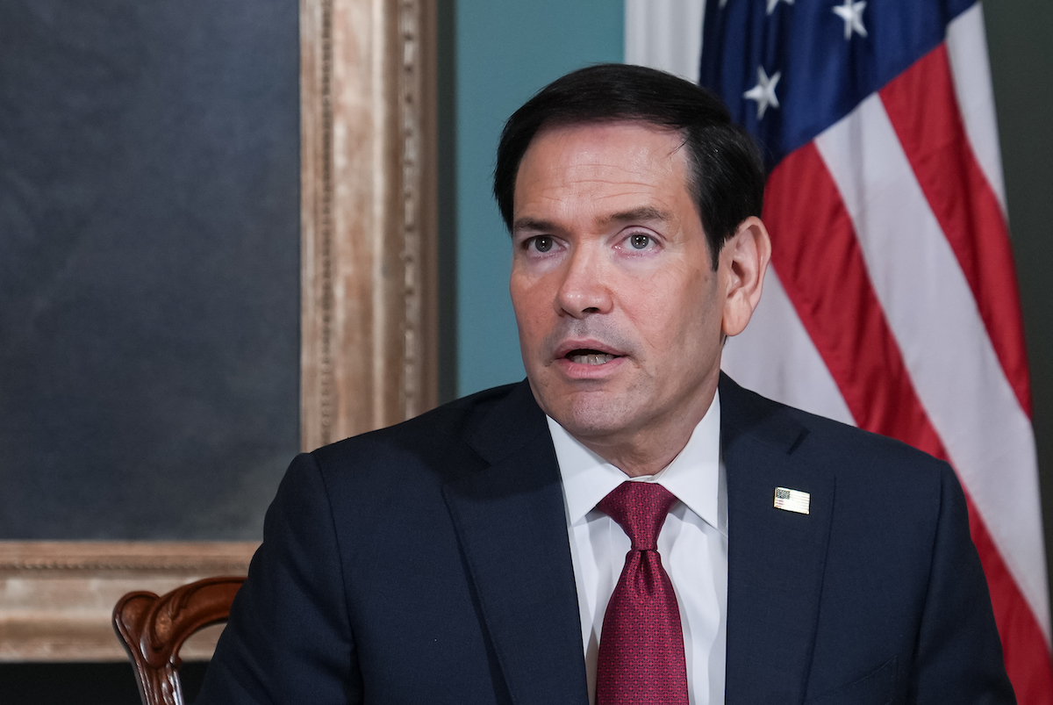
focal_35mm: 105
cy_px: 352
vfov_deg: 13.1
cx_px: 526
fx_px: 3075
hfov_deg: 19.4
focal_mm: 70
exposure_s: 1/200
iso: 640
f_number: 3.5
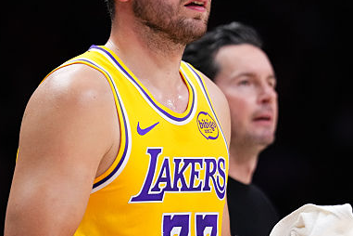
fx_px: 5265
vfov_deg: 2.6
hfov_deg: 3.8
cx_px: 223
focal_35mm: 537
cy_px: 77
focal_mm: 200
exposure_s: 1/2000
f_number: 2.8
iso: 4000
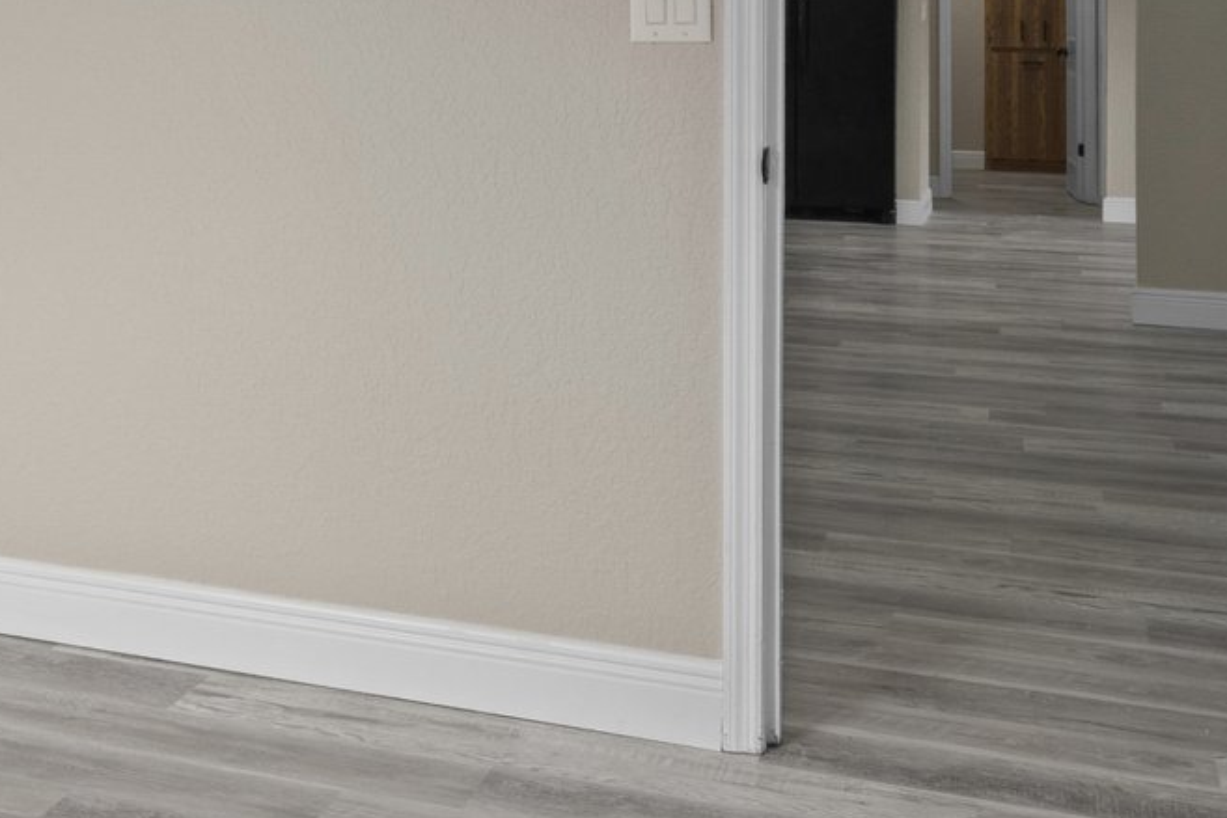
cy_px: 25
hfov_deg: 33.7
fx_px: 1909
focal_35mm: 56
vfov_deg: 23.3
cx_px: 121
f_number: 8
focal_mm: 18
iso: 320
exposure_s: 1/4
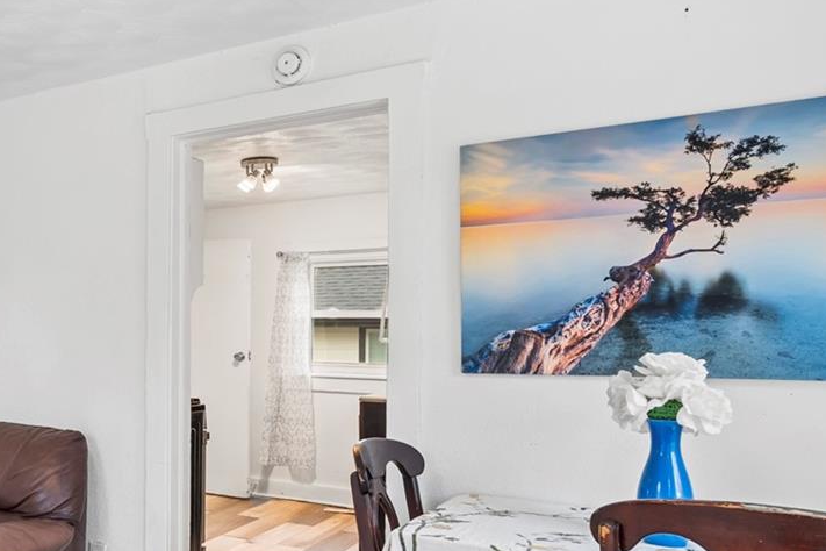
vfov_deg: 36.5
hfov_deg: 45.8
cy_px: 364
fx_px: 826
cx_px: 23
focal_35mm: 36
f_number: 6.3
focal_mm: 16
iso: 320
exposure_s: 1/5
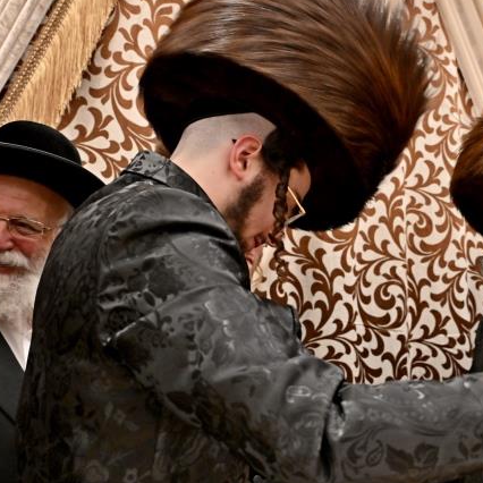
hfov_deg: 33.1
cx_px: 426
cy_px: 282
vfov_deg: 34.6
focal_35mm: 49
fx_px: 774
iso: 1000
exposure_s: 1/200
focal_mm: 24
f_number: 4
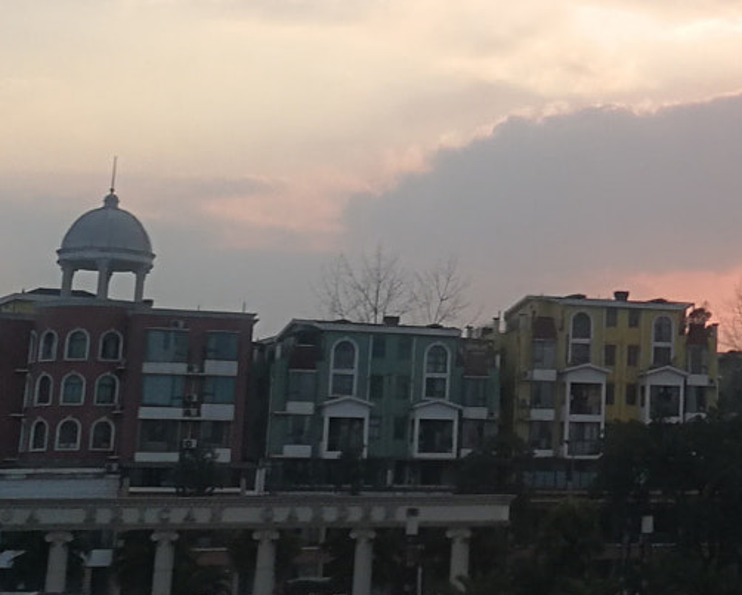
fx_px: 1845
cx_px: 863
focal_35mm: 84
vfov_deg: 18.1
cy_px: 80
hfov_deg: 21.3
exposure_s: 1/146
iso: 50
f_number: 2.2
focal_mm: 3.95
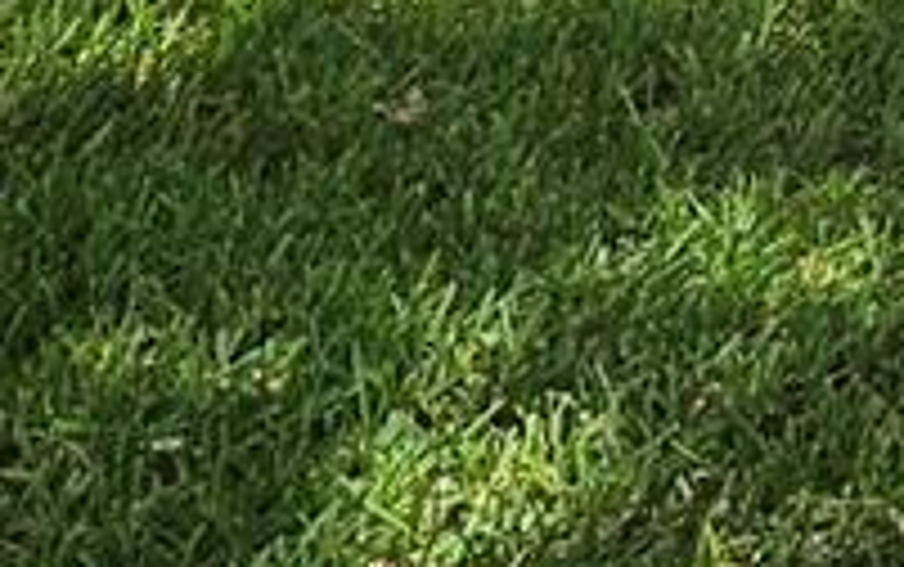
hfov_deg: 9.2
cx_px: 2483
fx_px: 4784
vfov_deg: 6.1
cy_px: -1350
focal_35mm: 194
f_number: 1.8
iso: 25
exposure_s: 1/1904
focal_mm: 5.4
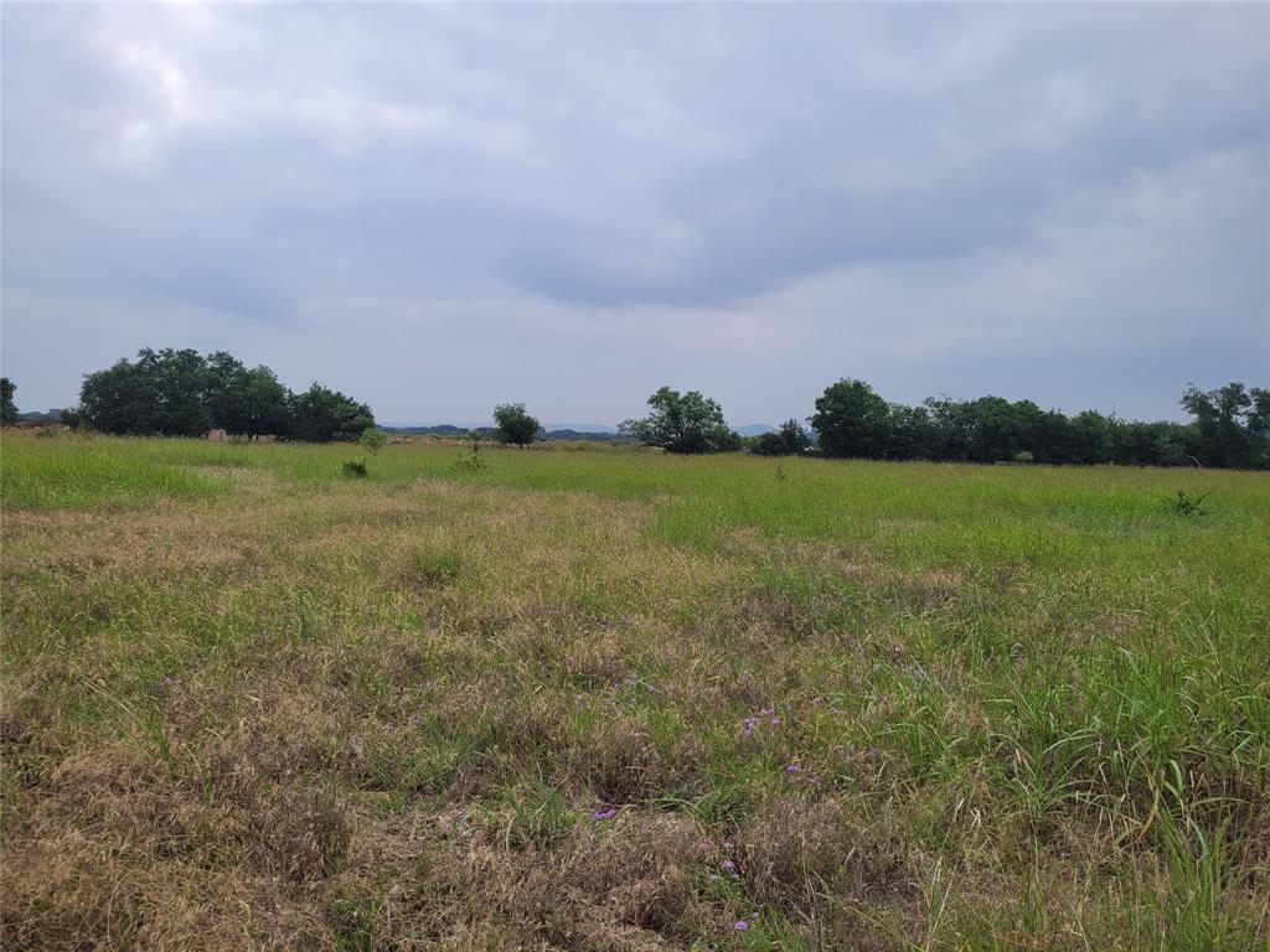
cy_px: 476
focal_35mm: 26
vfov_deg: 53.1
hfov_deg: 67.3
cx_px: 635
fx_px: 954
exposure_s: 1/438
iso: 40
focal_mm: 5.4
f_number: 1.8
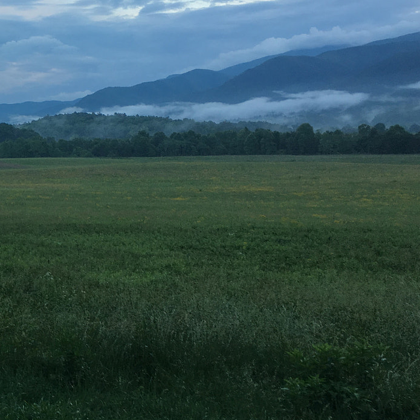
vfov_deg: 29.1
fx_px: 810
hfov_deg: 27.1
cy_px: 192
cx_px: -19
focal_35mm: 59
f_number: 2.2
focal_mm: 4.15
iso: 25
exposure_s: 1/60
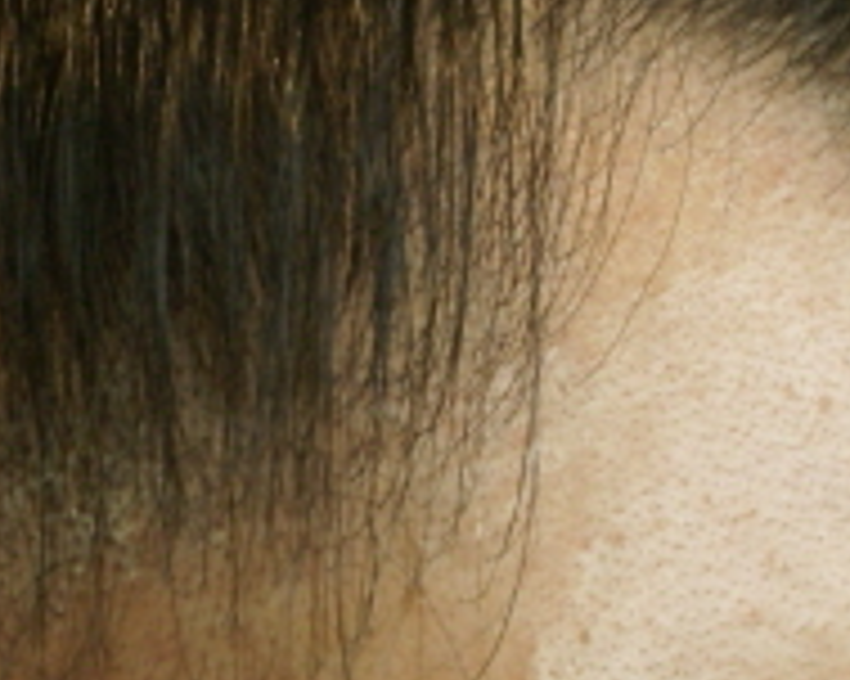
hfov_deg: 9.2
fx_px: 5255
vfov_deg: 7.4
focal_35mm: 209
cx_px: 153
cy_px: 349
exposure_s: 1/20
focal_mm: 35
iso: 400
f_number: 5.6
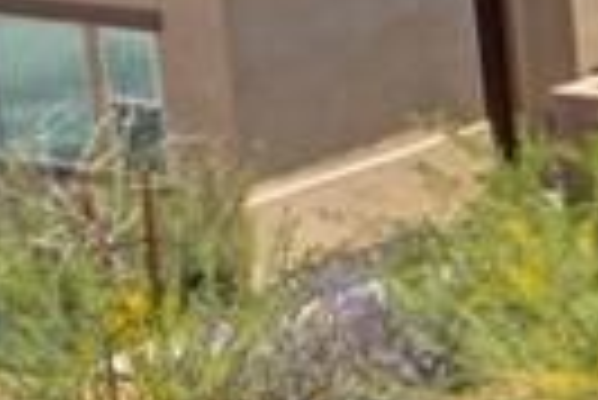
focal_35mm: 215
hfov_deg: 8.2
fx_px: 3575
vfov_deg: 6.4
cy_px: 47
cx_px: 1749
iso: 100
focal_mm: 10.26
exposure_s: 1/320
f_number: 5.6
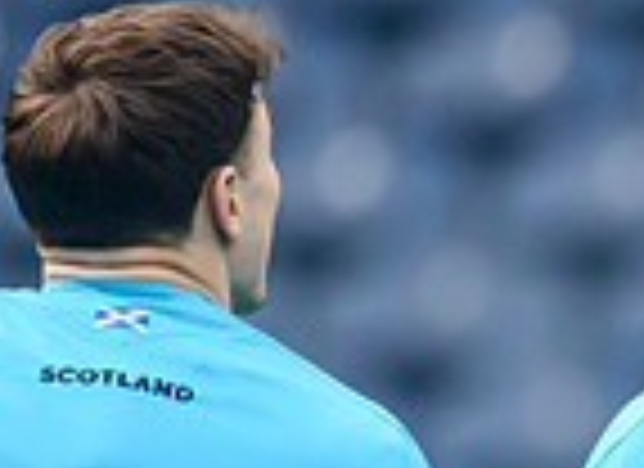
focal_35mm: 4072
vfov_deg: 0.4
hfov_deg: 0.5
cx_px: 1640
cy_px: 753
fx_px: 74938
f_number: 5.6
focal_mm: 784
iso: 3200
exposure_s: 1/1600
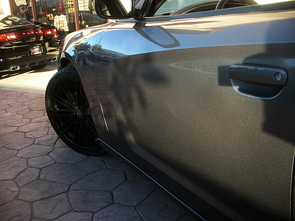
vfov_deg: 39.7
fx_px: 307
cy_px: 110
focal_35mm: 36
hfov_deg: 51.4
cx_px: 148
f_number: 2.8
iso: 50
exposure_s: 1/100
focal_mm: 6.3
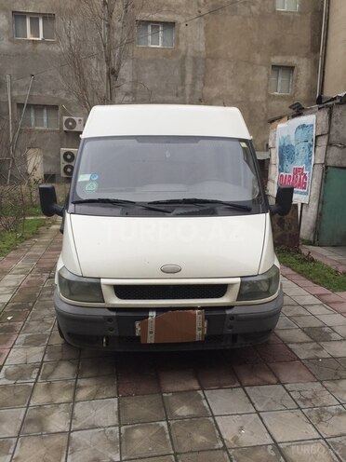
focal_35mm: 29
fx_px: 386
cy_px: 231
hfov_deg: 48.2
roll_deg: +0.7
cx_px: 173
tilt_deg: -9.7
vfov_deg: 61.7
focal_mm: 4.15
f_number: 2.2
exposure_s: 1/618
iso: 32
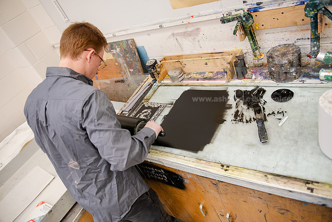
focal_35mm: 26
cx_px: 166
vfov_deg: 49.6
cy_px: 111
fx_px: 240
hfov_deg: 69.4
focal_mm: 26
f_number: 3.2
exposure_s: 1/200
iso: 800
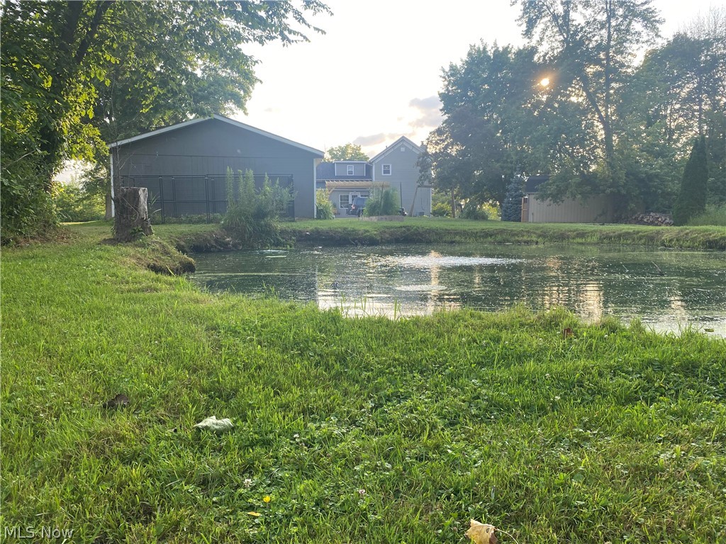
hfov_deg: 67.3
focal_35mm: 26
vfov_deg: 53.1
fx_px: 545
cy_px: 272
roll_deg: +0.4
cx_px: 363
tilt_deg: -5.8
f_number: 1.8
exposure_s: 1/452
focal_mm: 4.25
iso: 32
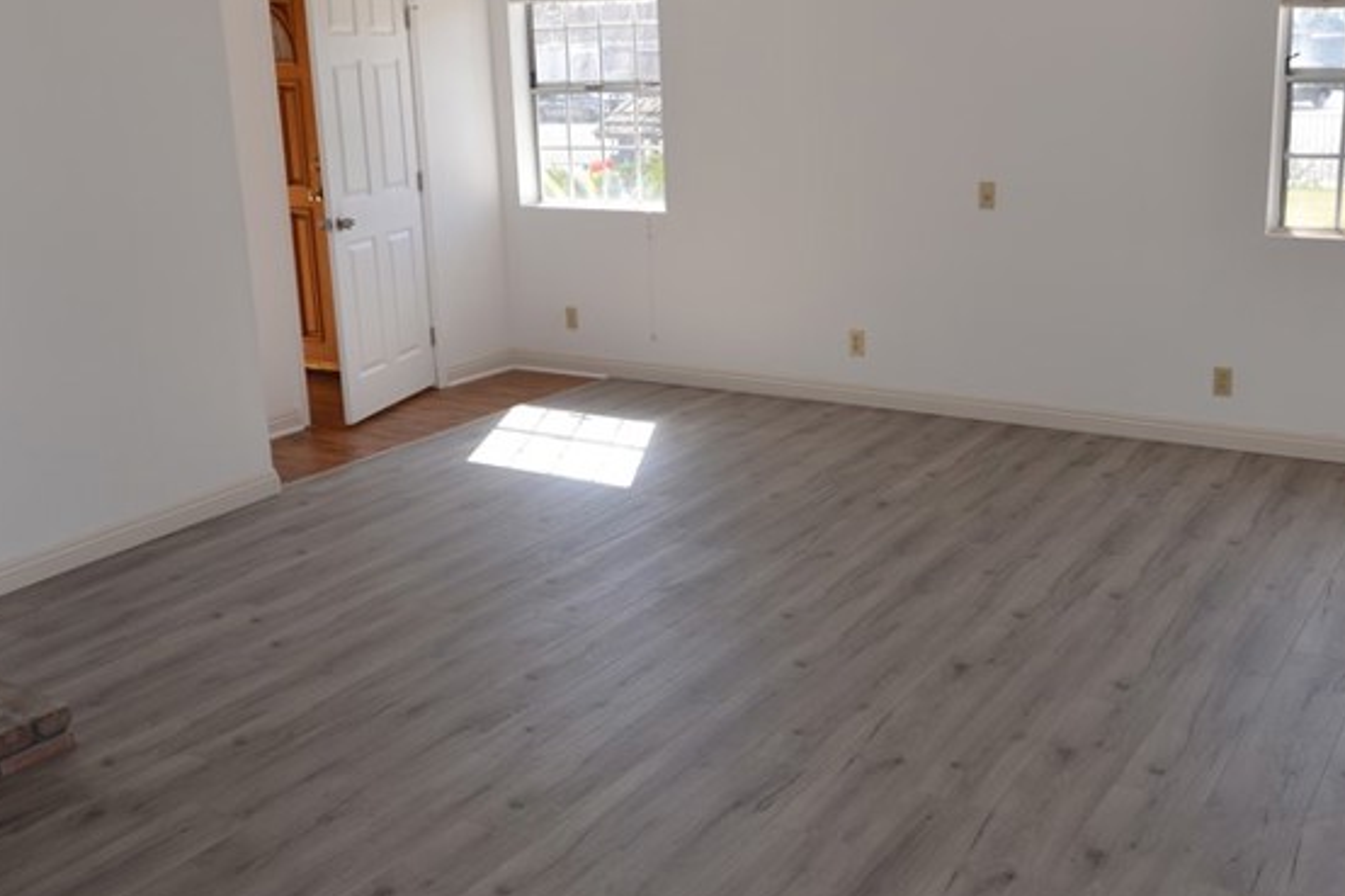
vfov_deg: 35.9
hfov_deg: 51.9
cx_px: 721
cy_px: 399
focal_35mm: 37
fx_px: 1382
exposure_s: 1/200
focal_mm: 20
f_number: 3.5
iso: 100
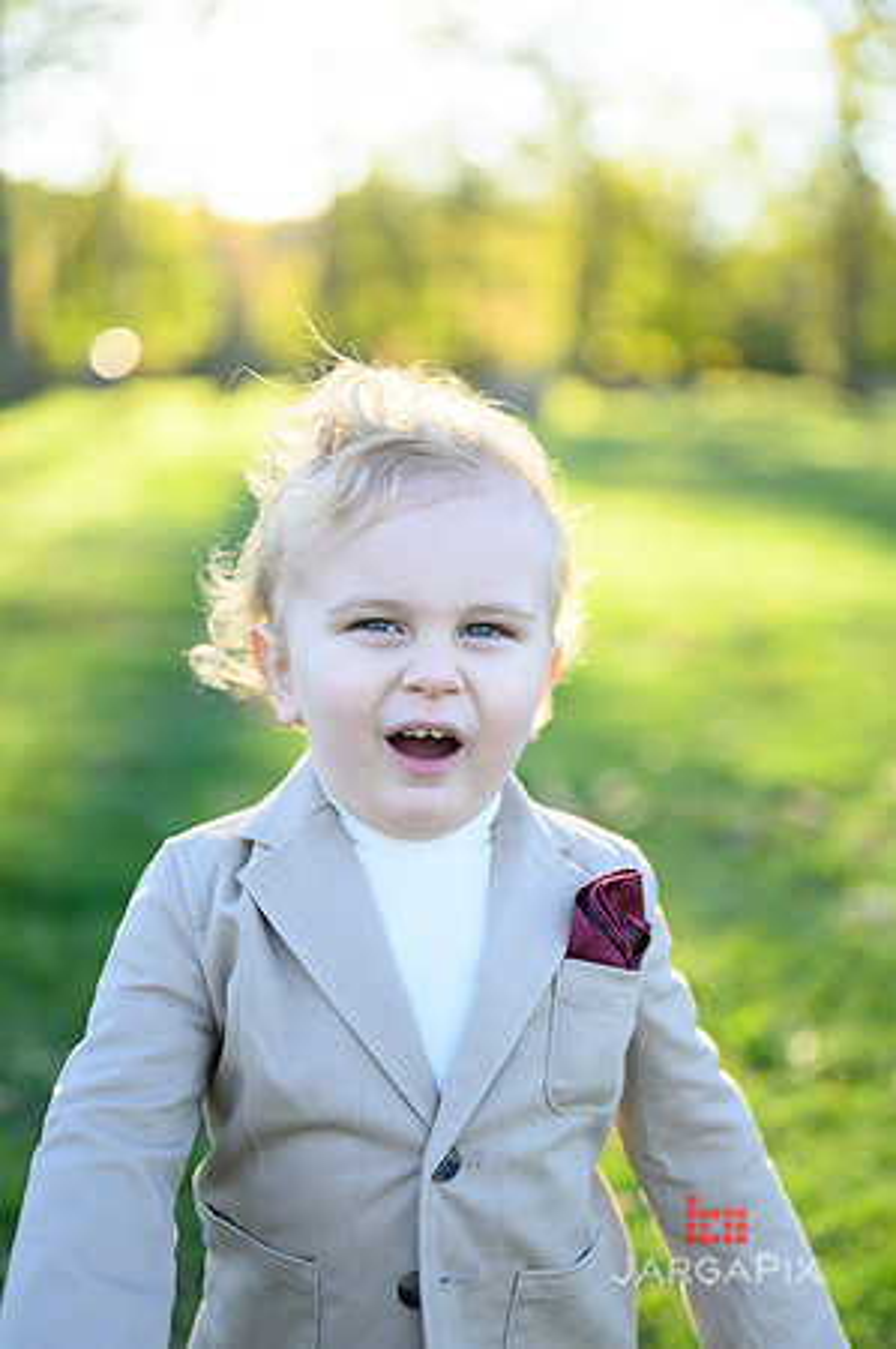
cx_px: 448
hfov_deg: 26.9
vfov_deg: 39.6
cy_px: 674
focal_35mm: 50
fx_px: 1871
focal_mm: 50
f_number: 2
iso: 320
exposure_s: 1/1000
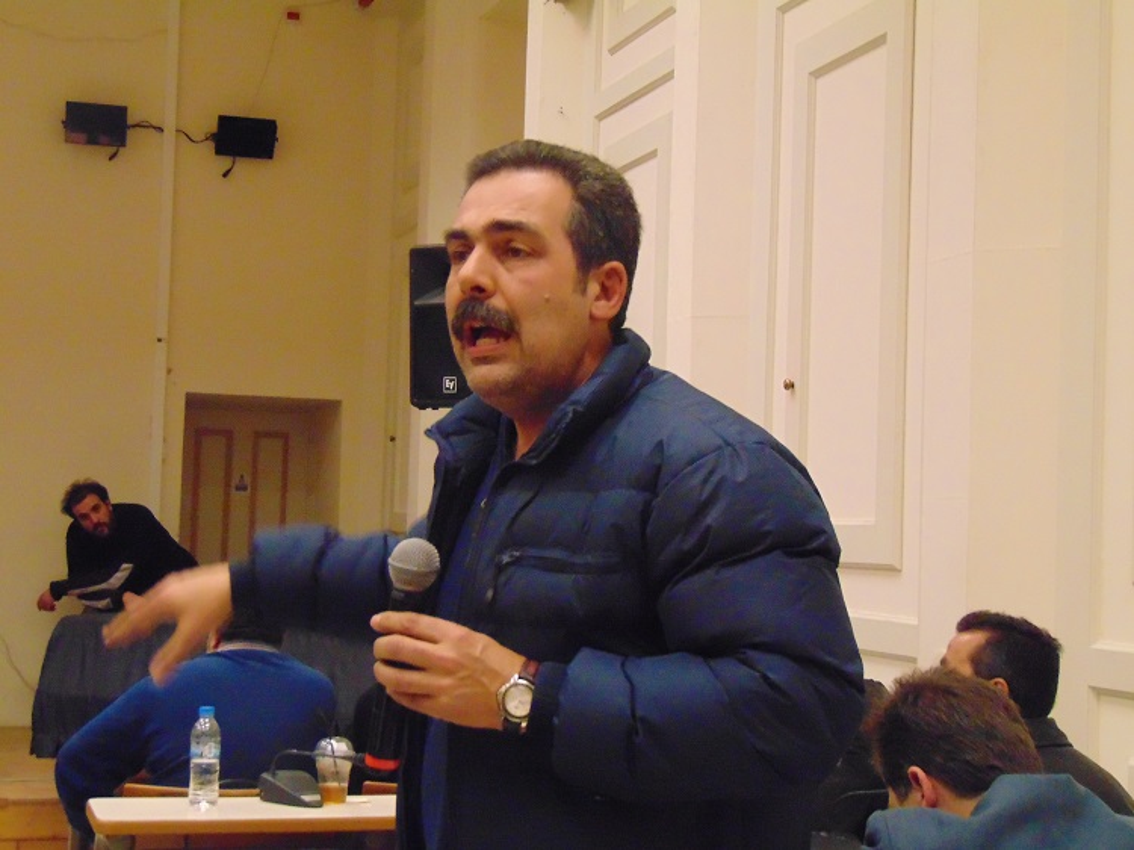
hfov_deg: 32.2
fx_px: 1965
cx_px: 567
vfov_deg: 24.4
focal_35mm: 60
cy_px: 425
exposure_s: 1/60
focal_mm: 10.8
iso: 800
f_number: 3.6
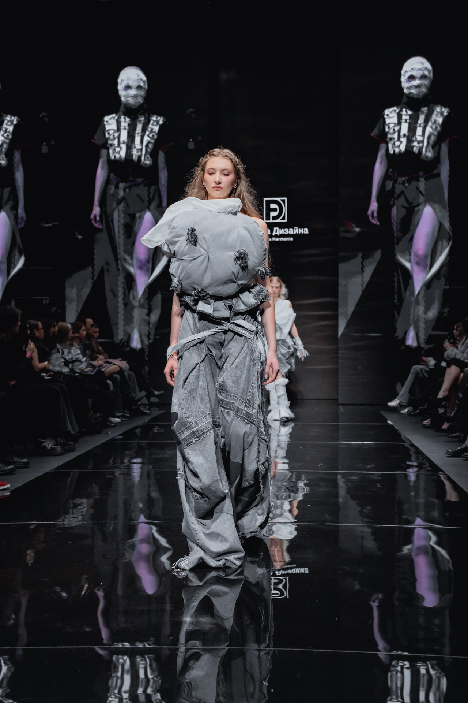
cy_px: 352
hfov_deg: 29.2
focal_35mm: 46
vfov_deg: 42.7
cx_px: 234
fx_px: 897
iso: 2000
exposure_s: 1/250
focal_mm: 46
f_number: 4.5
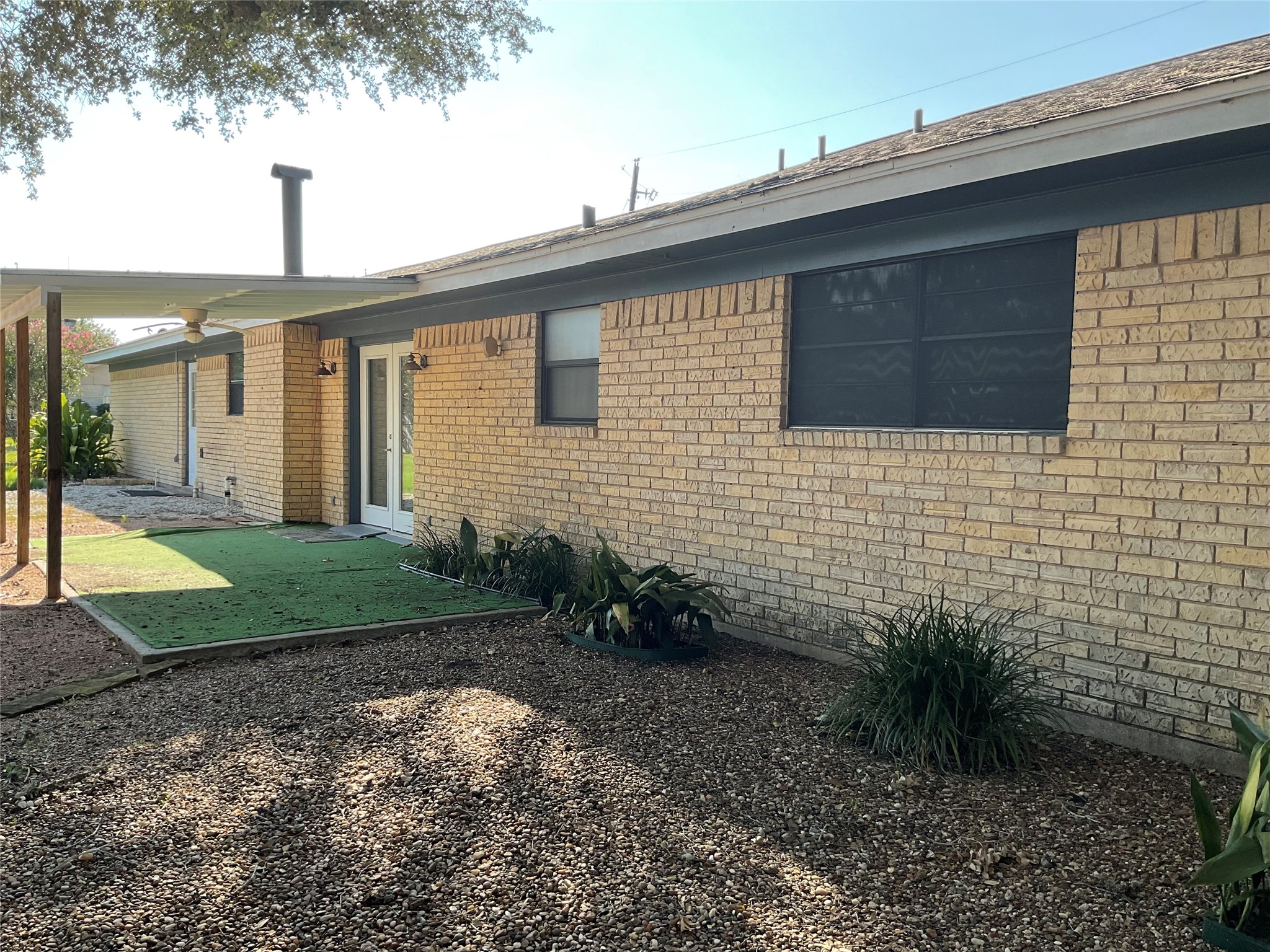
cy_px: 476
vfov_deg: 48.2
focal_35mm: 29
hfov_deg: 61.7
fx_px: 1064
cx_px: 635
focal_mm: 3
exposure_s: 1/457
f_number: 1.8
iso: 16
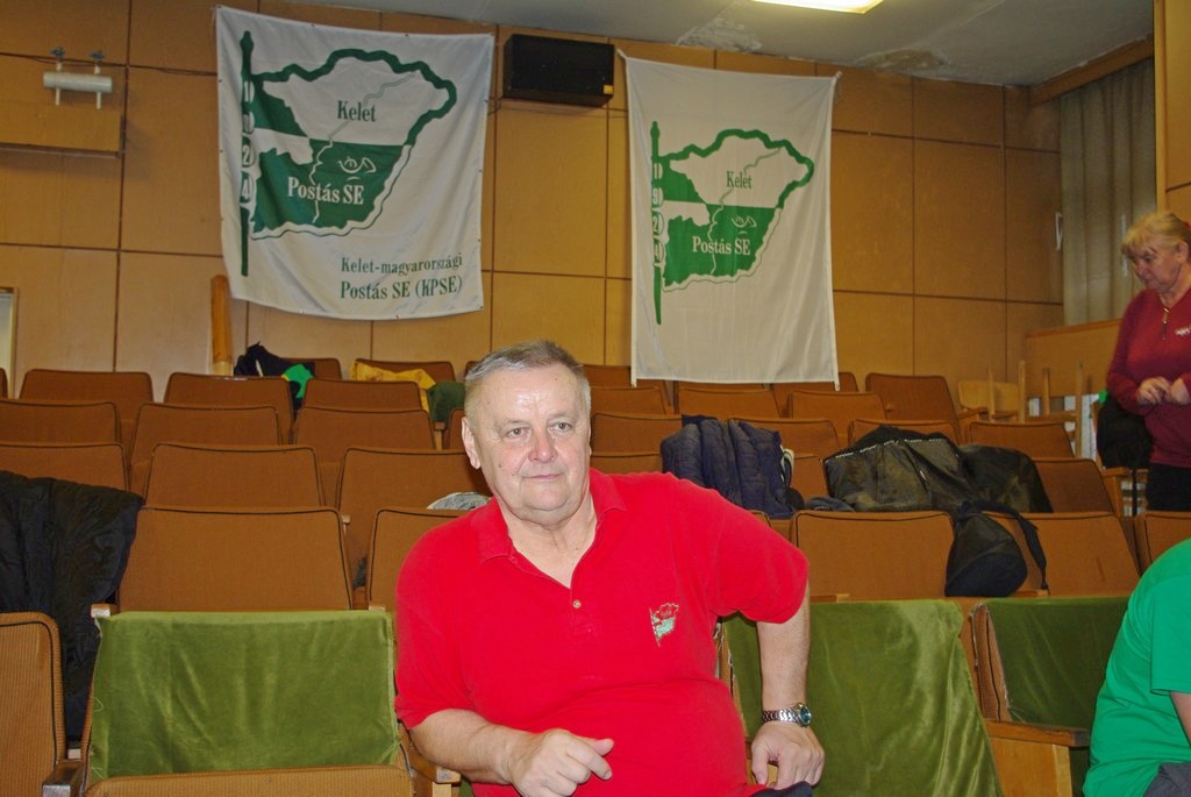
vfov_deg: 34.3
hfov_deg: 49.5
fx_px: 1292
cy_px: 398
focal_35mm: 39
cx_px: 596
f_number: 4
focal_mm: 26.25
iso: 400
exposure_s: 1/45
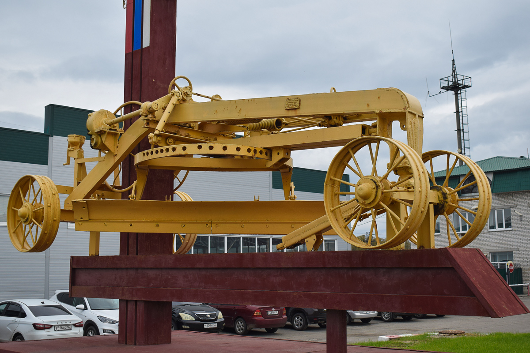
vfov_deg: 30.8
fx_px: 640
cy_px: 176
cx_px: 265
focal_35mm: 44
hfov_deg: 45.0
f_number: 5.6
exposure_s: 1/640
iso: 200
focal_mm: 29
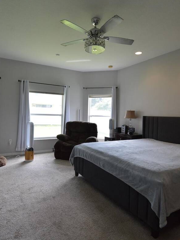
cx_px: 87
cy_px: 119
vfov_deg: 76.4
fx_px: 153
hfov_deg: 61.0
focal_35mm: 22
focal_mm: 10
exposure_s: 1/100
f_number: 5
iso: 400
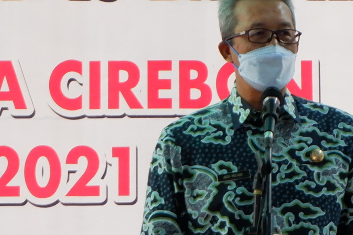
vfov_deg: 9.9
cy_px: 108
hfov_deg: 14.9
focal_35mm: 138
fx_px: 1353
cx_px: 219
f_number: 5.6
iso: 1600
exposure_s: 1/70
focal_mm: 45
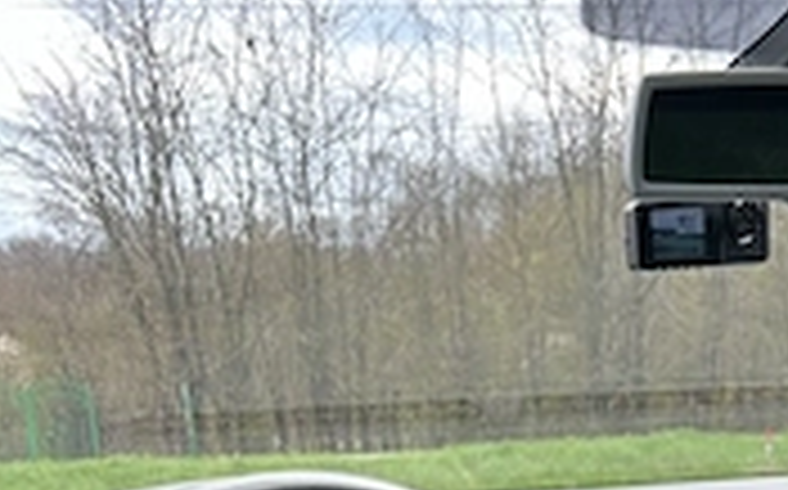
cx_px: 567
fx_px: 1352
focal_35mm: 63
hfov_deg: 32.0
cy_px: 886
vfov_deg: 16.9
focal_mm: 5.7
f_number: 1.5
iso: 40
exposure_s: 1/193
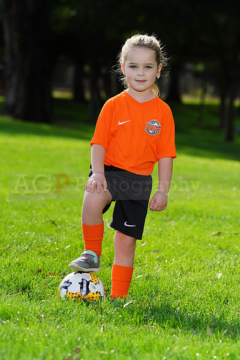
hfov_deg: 6.5
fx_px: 2122
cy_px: 180
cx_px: 120
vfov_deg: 9.7
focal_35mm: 212
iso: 125
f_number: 8
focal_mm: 212
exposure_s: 1/200
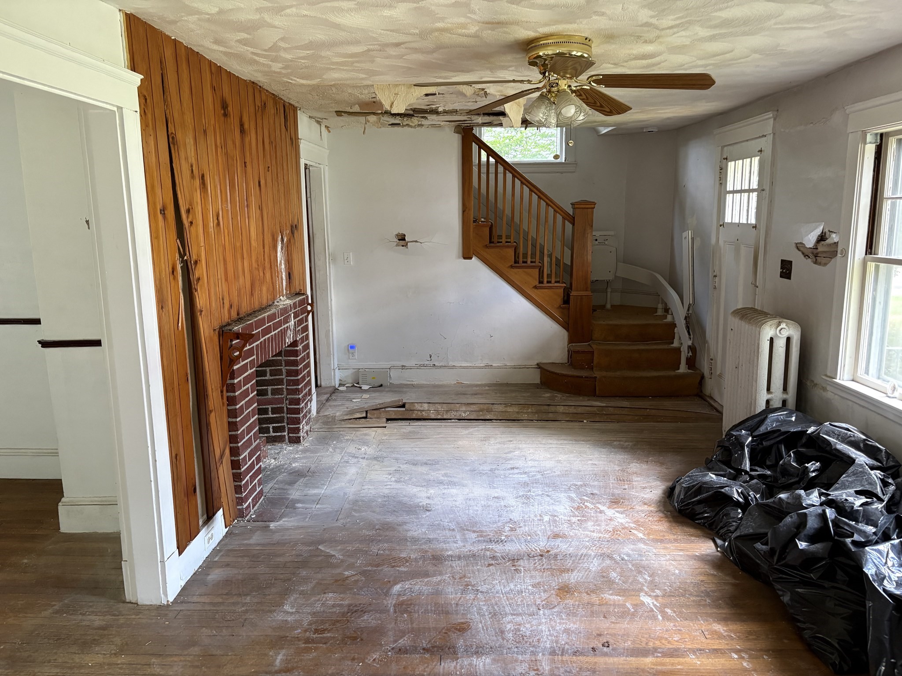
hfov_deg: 67.3
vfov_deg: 53.1
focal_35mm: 26
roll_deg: +1.4
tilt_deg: -10.2
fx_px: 677
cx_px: 451
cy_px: 338
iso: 250
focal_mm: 5.96
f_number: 1.6
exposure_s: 1/60
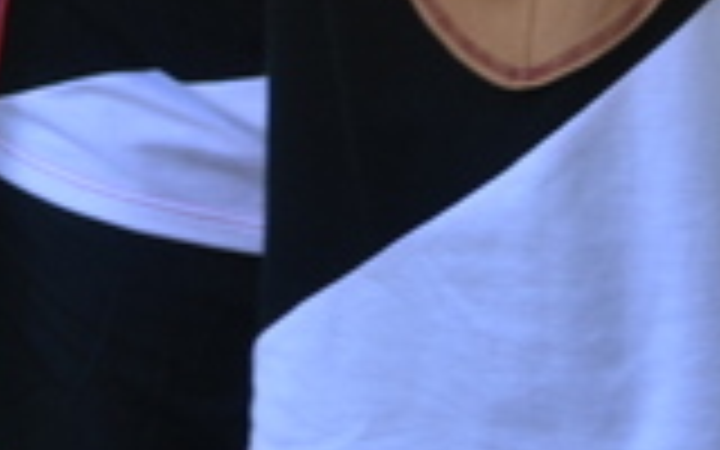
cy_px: -310
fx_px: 4180
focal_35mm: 213
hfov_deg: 9.8
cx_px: 378
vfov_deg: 6.1
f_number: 4
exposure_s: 1/80
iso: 250
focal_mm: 28
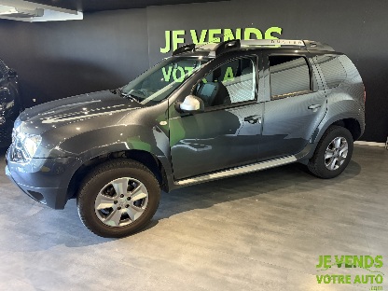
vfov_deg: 56.8
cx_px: 194
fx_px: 269
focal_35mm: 24
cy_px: 146
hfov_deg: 71.6
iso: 800
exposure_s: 1/50
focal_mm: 6.76
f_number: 1.78
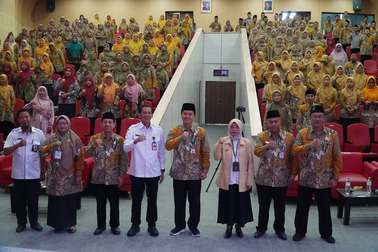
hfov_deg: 53.1
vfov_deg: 36.9
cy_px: 126
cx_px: 189
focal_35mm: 36
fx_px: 378
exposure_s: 1/50
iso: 2000
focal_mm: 24
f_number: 5.6
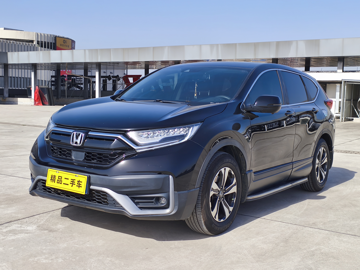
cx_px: 180
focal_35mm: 41
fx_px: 426
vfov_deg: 35.1
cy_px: 135
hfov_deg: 45.8
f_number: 1.6
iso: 80
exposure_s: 1/2404
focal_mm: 5.84
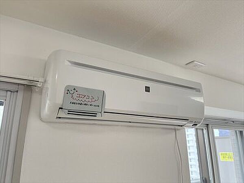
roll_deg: +0.4
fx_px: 183
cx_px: 122
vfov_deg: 53.1
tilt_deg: +14.6
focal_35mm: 26
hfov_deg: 67.3
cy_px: 92
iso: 64
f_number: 1.6
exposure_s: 1/122
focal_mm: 5.1
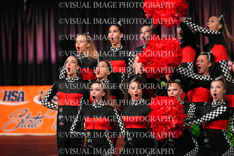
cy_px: 78
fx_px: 1950
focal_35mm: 300
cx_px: 117
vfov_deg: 4.6
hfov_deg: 6.9
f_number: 3.5
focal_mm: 300
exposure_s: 1/1250
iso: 16000
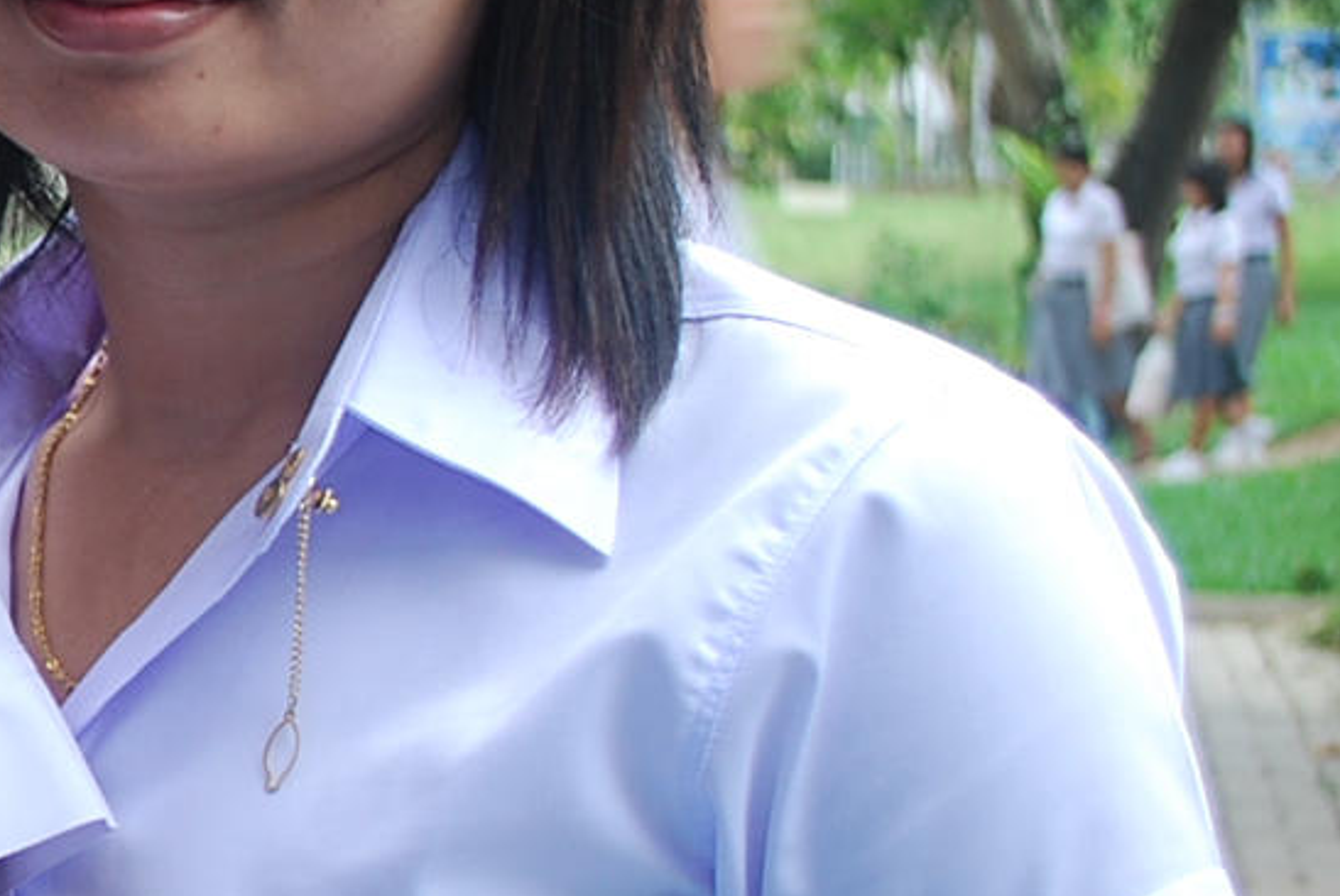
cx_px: -914
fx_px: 5142
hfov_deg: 13.6
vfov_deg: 10.0
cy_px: 477
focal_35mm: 138
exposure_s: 1/25
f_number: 4.5
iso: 200
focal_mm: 26
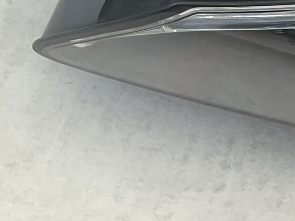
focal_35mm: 121
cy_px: -117
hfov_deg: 14.3
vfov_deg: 11.7
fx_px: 1031
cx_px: 533
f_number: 1.8
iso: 16
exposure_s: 1/666
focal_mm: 3
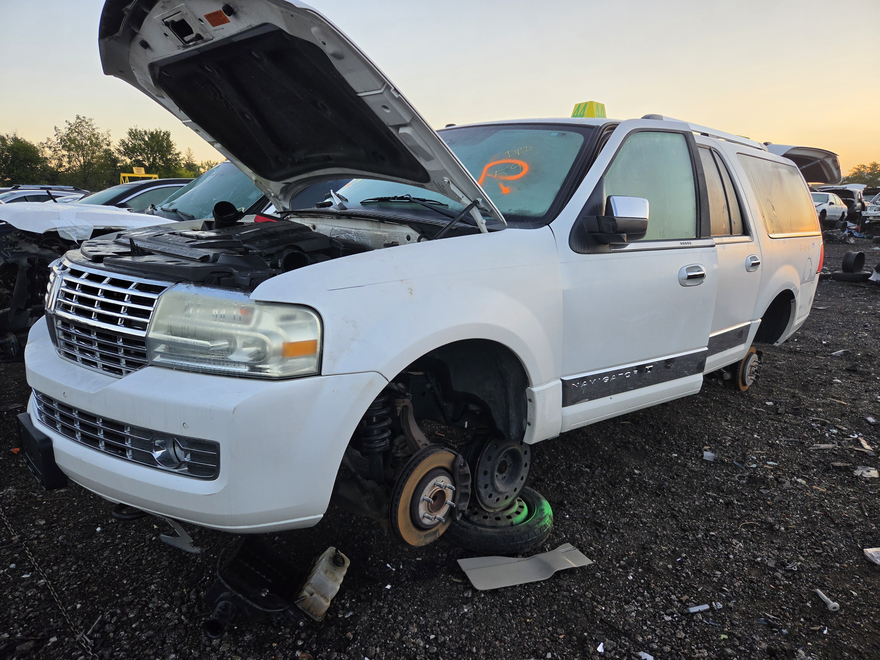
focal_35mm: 23
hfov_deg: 73.9
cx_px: 440
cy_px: 330
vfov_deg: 58.9
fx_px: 585
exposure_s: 1/631
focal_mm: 5.4
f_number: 1.8
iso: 80
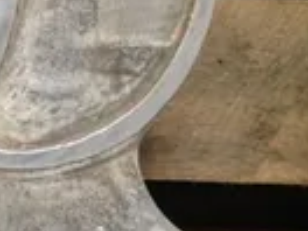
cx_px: -105
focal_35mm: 106
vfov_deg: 14.0
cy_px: 98
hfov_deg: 17.3
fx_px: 943
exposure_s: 1/20
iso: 160
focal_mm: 4.28
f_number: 2.4
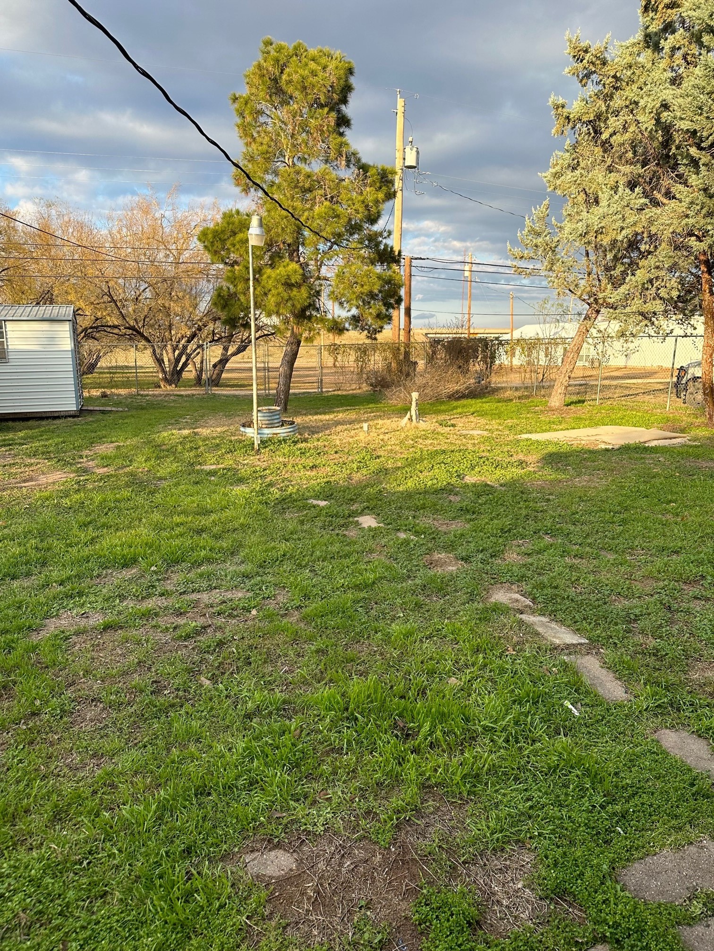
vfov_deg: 71.6
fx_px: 660
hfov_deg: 56.8
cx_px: 357
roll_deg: +0.2
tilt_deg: -11.5
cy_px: 476
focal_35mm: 24
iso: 80
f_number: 1.78
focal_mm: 6.86
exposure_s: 1/1095
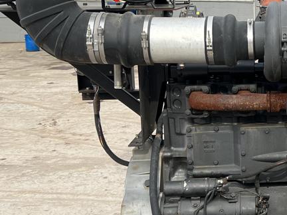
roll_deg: -0.2
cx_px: 340
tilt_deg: -8.0
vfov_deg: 19.1
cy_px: 91
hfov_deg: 23.3
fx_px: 638
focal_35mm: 77
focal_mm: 5.7
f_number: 1.5
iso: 50
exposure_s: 1/1669
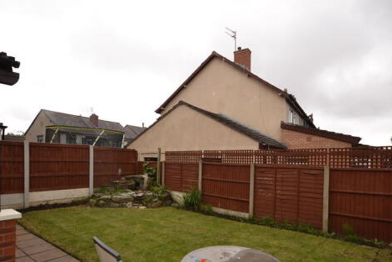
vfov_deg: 58.9
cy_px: 160
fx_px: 229
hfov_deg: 81.1
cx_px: 206
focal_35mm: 21
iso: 100
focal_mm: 10
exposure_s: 1/160
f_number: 6.3
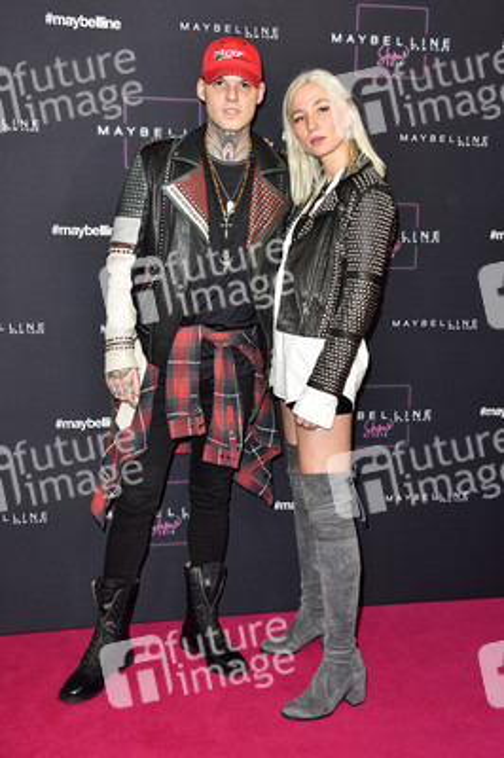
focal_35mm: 44
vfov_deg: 44.5
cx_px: 252
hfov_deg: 30.5
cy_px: 379
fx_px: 926
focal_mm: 44
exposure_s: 1/160
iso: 640
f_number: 5.6
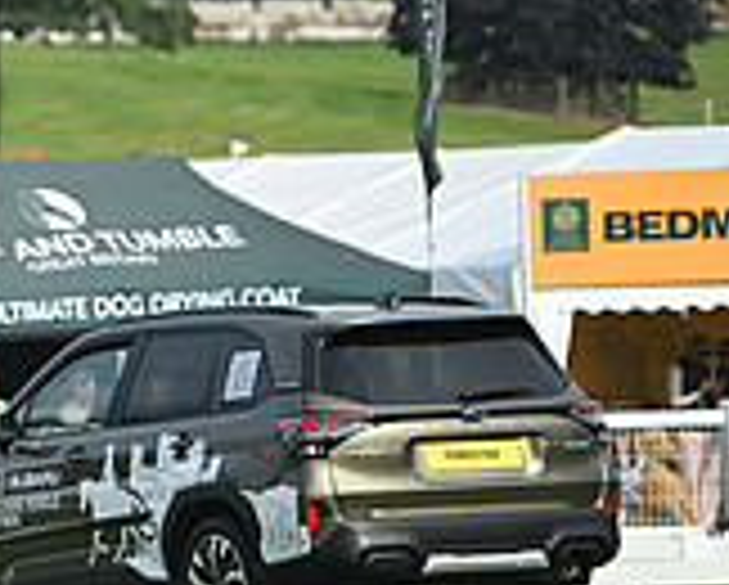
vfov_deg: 2.2
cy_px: 34
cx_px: -518
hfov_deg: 2.7
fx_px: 15208
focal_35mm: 704
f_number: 5
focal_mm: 210
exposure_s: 1/1250
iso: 320
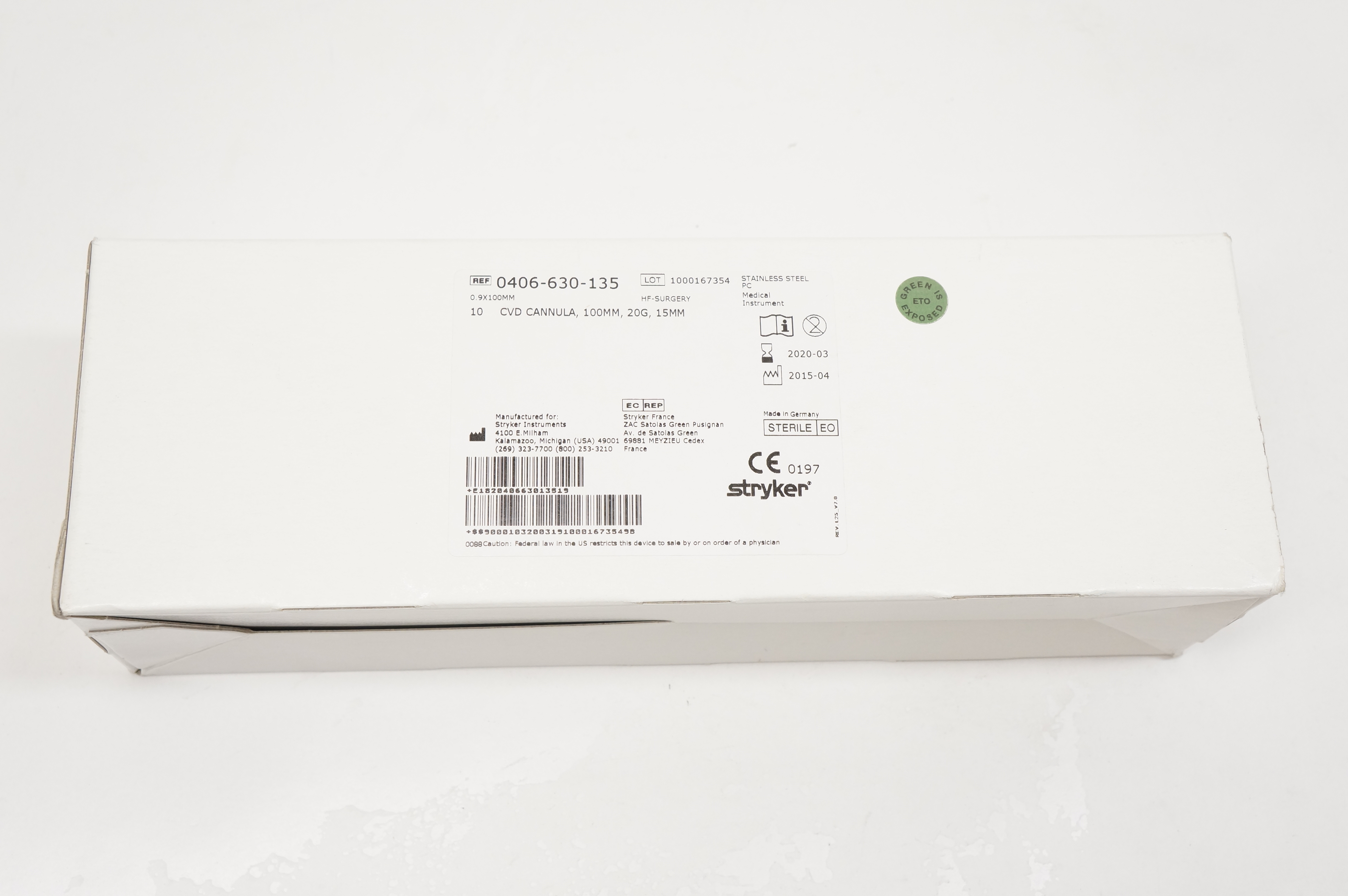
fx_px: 1627
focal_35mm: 44
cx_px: 674
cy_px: 448
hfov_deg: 45.0
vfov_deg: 30.8
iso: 800
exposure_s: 1/100
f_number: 7.1
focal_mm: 29
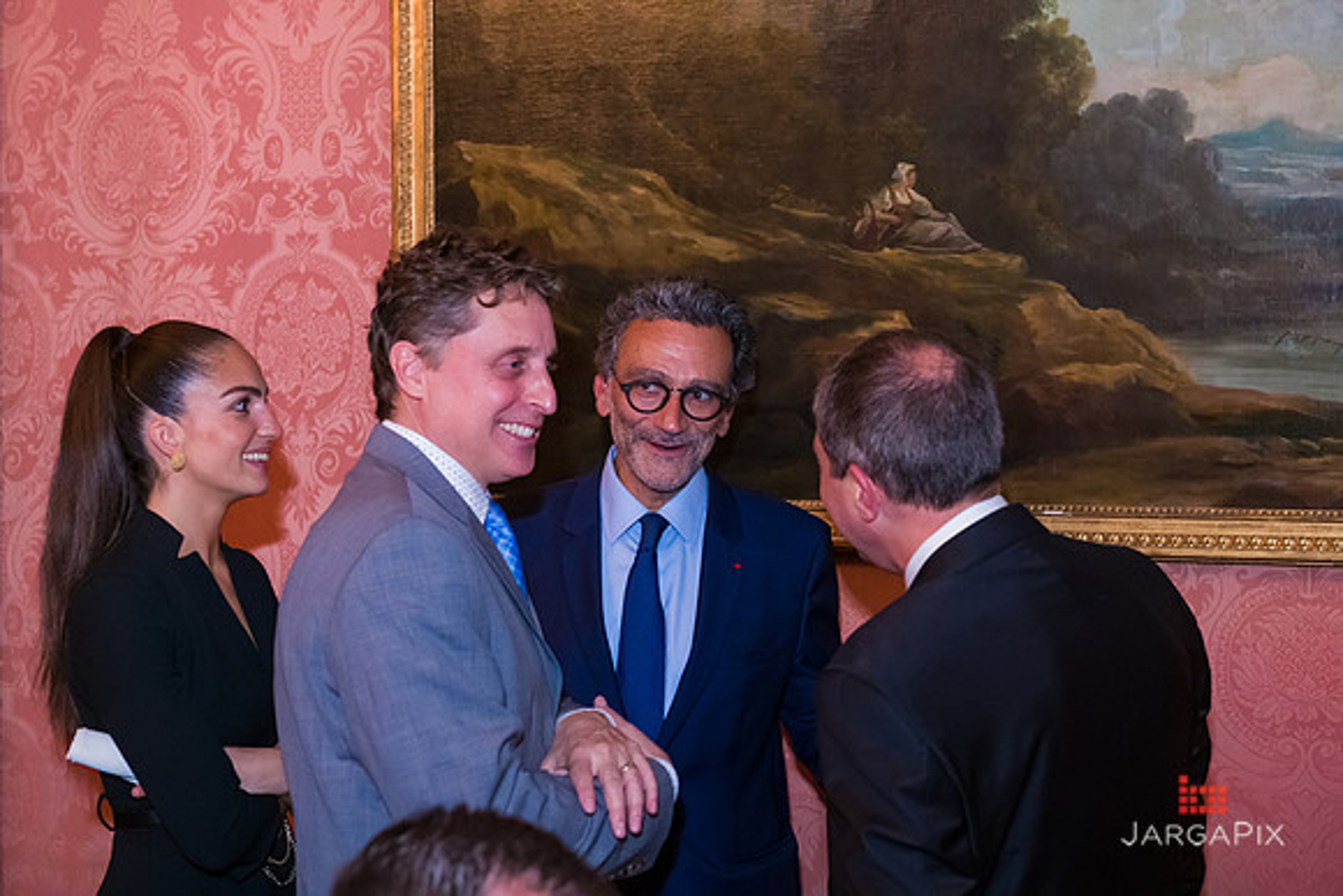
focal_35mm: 62
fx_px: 2313
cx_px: 672
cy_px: 448
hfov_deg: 32.4
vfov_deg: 21.9
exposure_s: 1/80
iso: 3200
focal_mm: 62
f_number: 5
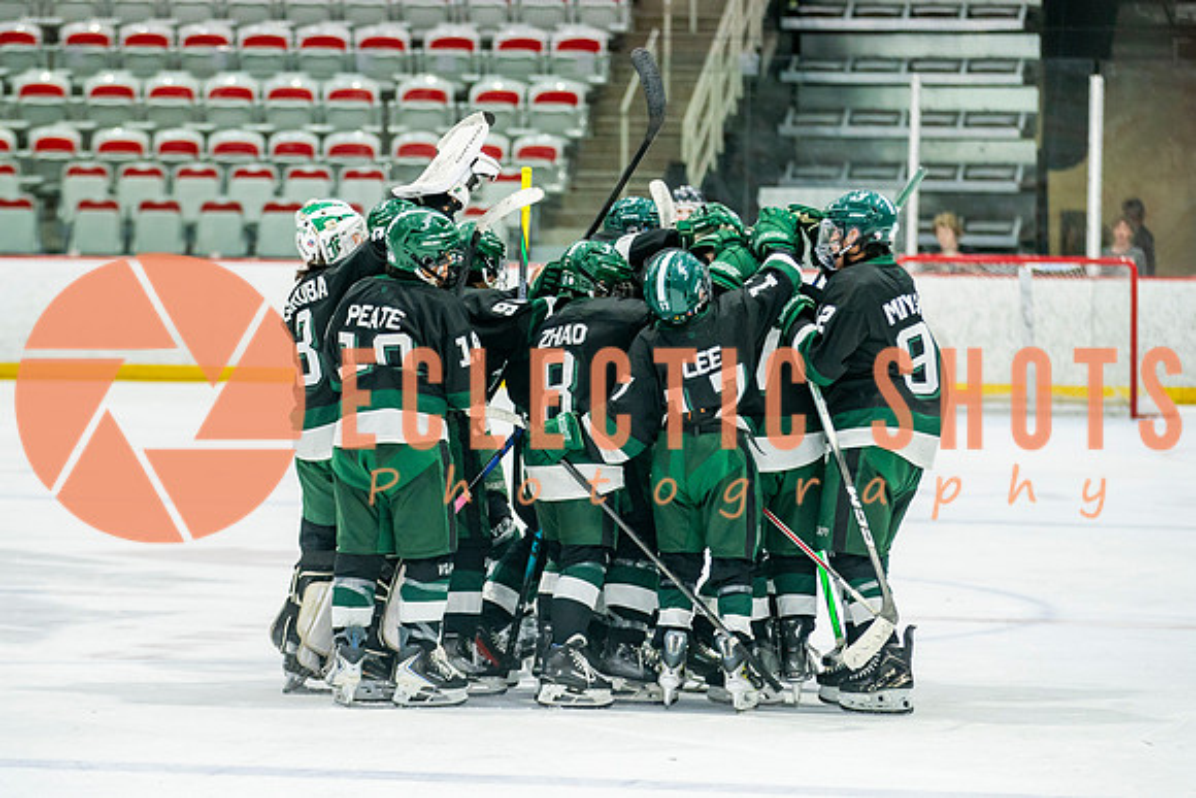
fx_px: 6958
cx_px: 538
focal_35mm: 209
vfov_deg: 6.6
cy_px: 375
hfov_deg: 9.8
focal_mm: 142
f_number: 3.2
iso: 1600
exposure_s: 1/640
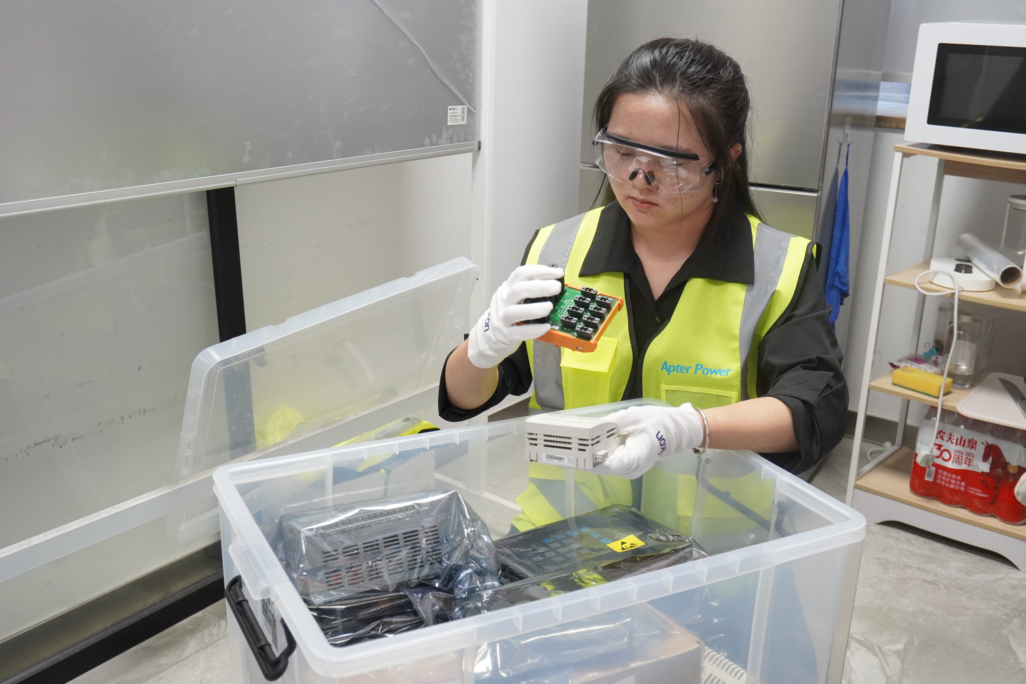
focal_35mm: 38
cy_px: 342
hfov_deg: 51.3
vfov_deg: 35.5
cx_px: 513
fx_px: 1069
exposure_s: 1/160
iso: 1600
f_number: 4
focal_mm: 25
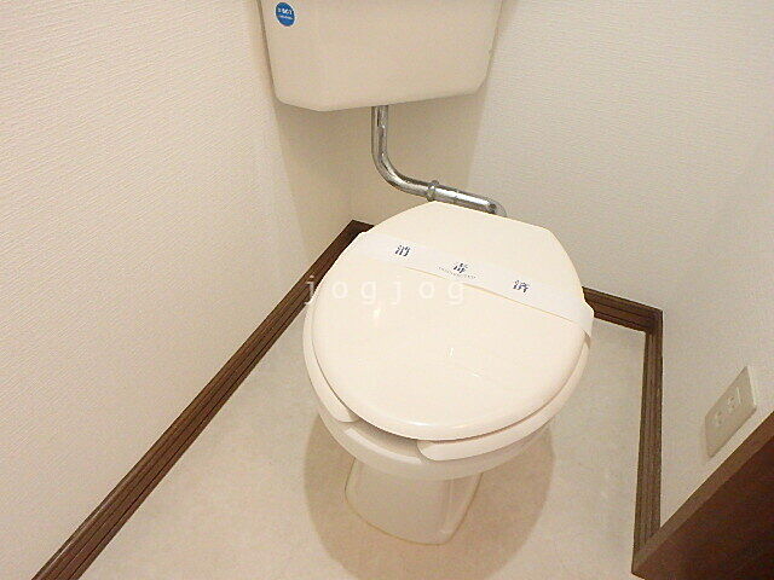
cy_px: 290
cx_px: 387
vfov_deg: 63.4
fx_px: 470
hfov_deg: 79.0
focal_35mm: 21
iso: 800
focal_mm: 3.7
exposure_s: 1/30
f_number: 3.5
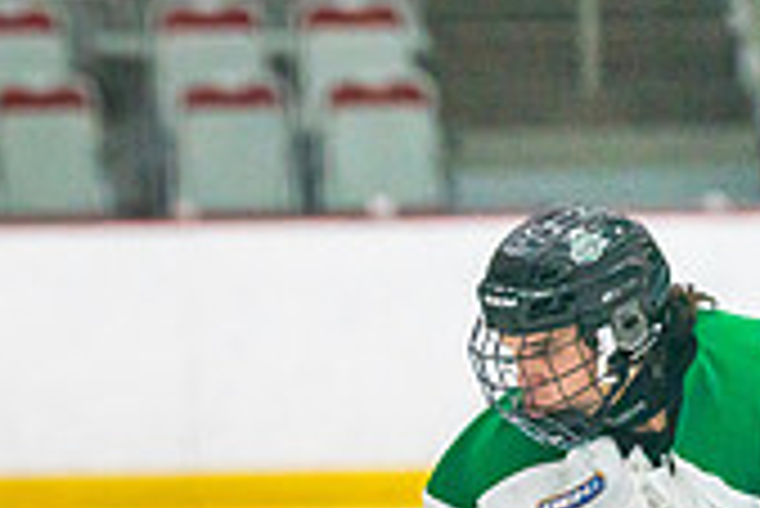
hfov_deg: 2.8
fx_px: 15508
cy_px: 738
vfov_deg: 1.9
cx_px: -516
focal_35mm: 734
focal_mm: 195
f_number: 2.8
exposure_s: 1/1250
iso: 3200
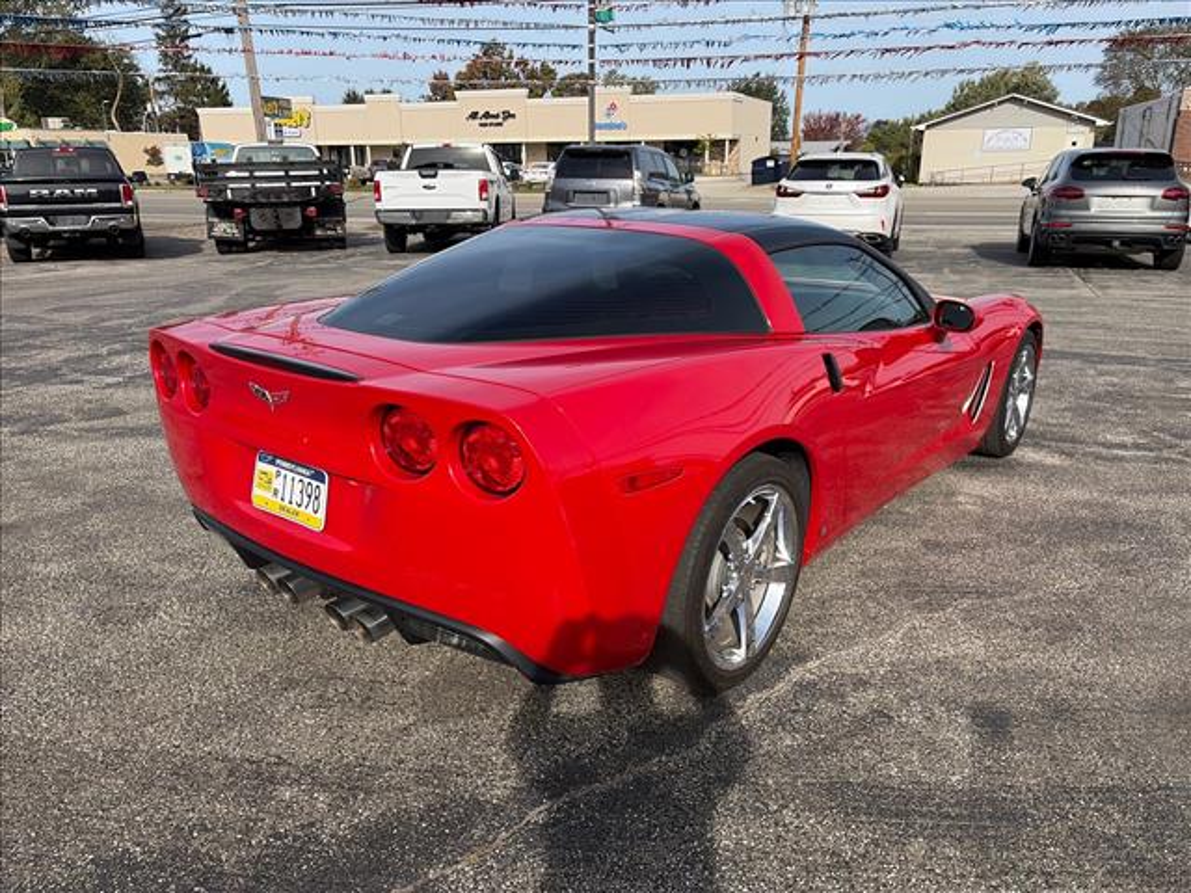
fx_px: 895
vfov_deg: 53.1
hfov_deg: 67.3
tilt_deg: -18.6
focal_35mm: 26
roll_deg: +1.9
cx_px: 596
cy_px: 446
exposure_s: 1/2865
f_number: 1.6
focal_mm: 5.96
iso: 50
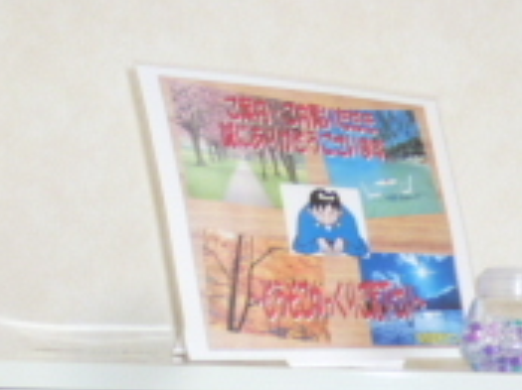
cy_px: 682
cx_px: 313
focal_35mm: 121
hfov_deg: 16.3
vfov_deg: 11.4
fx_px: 1823
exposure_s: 1/60
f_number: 2.6
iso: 100
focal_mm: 5.8
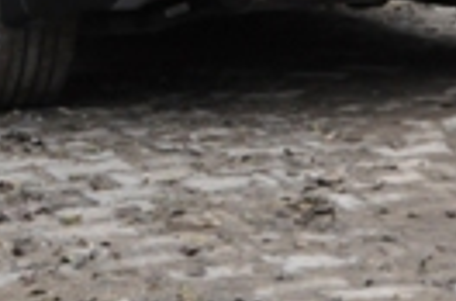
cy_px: -254
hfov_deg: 11.3
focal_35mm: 175
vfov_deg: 7.5
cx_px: 677
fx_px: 2209
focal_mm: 24
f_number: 9
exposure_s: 1/320
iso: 1250
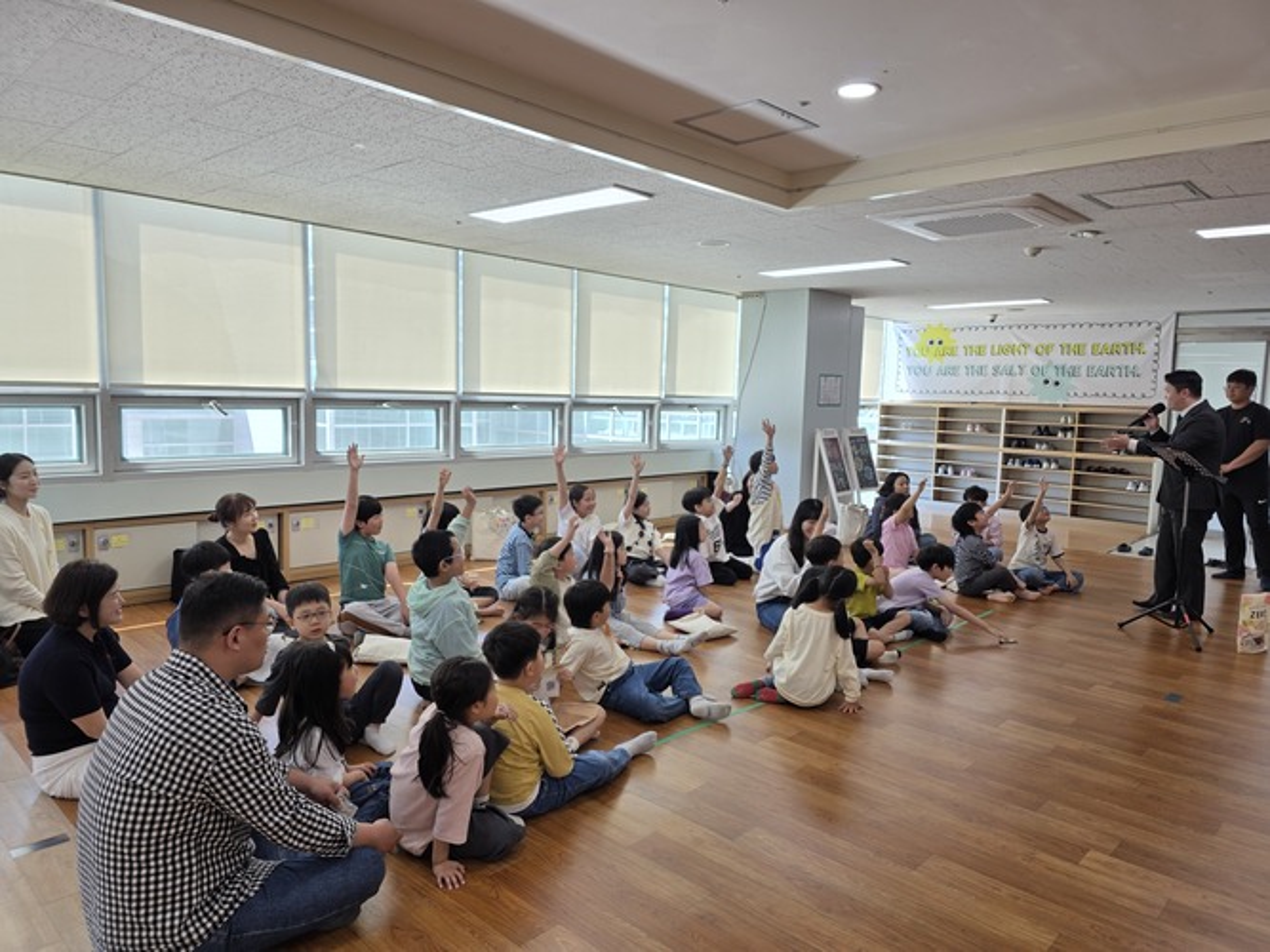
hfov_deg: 73.9
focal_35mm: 23
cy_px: 476
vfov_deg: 58.9
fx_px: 844
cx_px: 635
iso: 32
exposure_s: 1/120
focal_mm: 6.3
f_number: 1.7
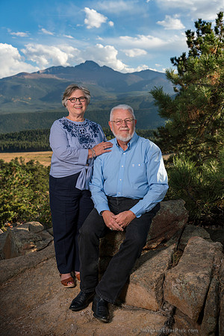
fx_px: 373
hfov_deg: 33.4
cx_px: 112
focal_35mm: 40
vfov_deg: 48.5
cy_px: 168
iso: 100
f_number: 5
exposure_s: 1/640
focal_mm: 40
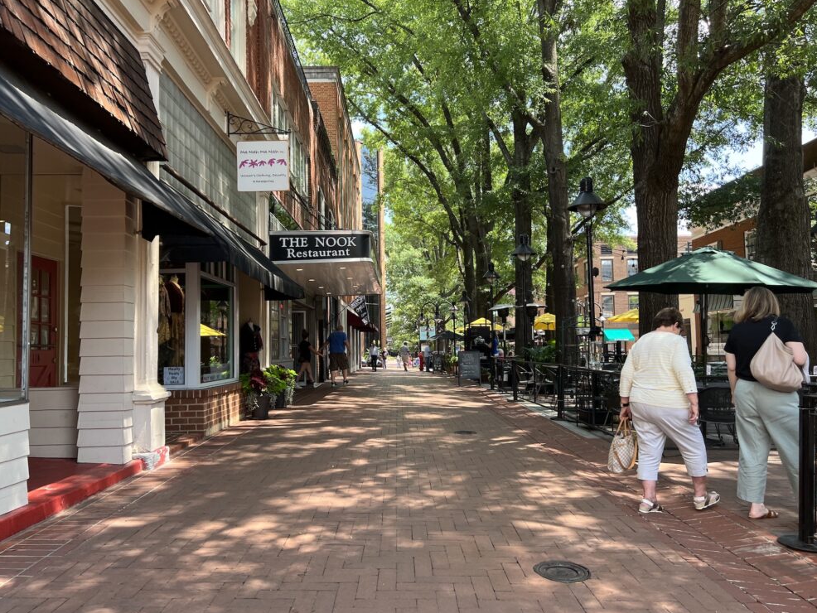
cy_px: 311
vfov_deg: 51.4
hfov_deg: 65.3
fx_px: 637
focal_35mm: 27
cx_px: 409
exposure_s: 1/389
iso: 50
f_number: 1.5
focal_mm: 5.7
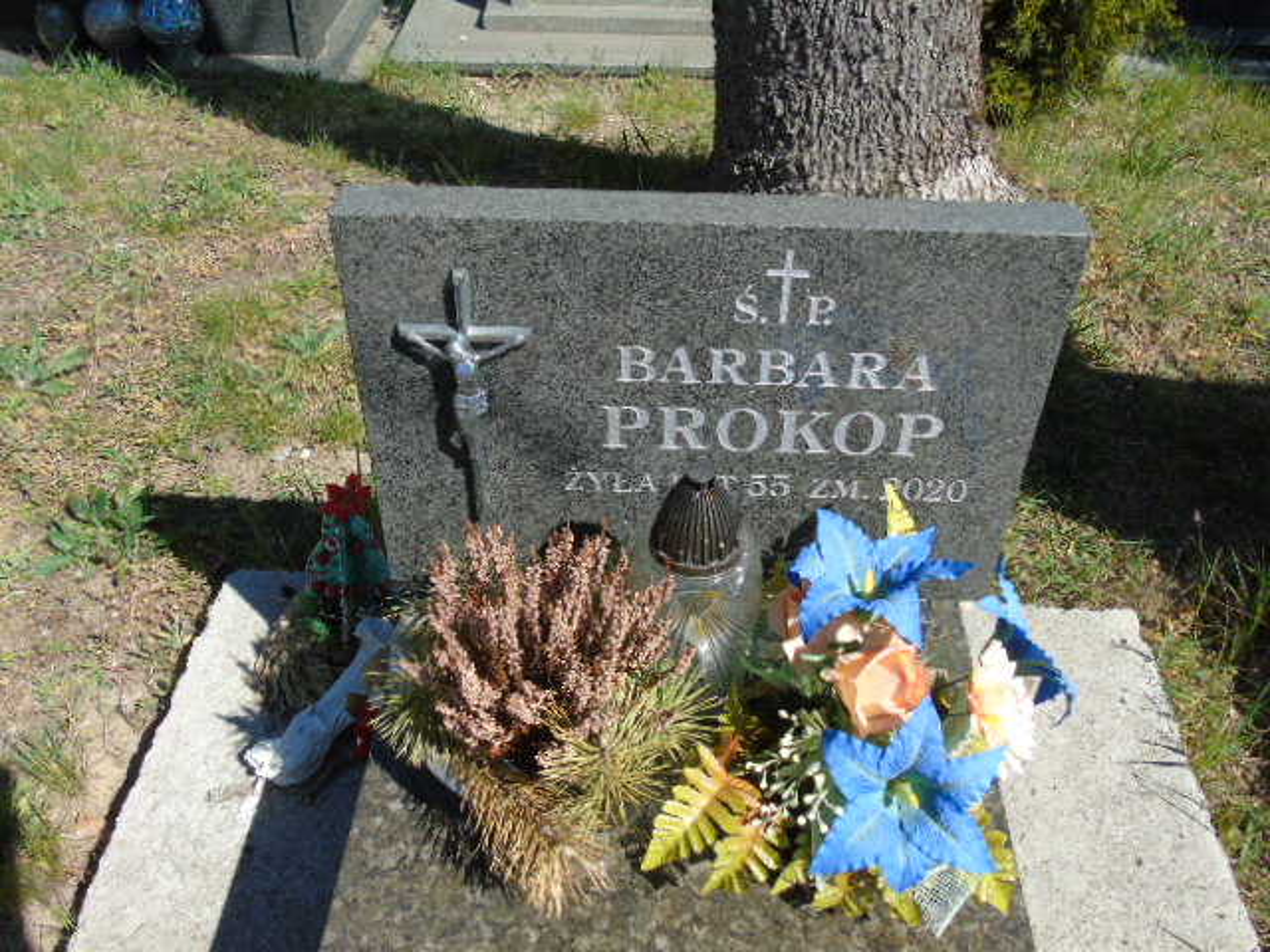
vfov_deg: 48.2
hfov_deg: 61.7
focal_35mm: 29
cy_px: 476
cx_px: 635
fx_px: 1064
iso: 80
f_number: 3.6
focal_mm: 5.2
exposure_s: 1/500
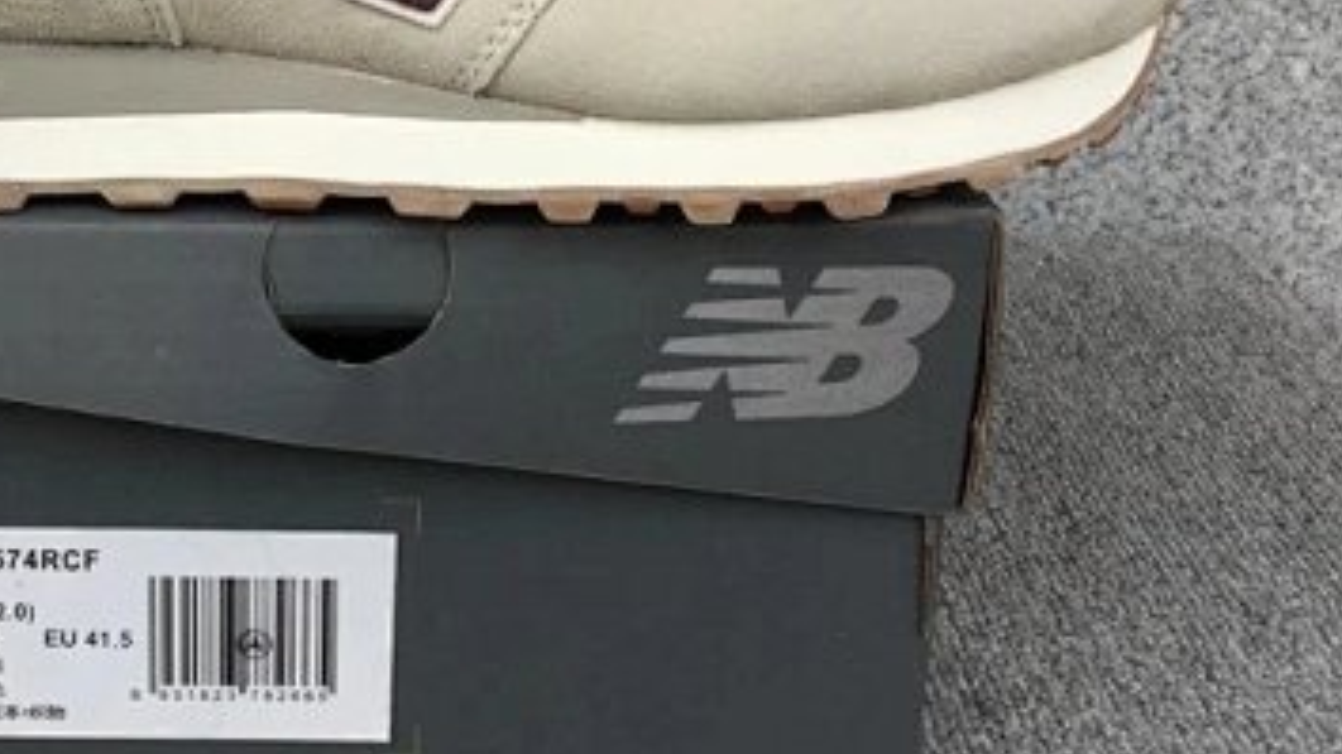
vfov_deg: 19.5
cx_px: 398
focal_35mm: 61
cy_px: 117
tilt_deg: -18.4
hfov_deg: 33.9
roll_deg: -0.2
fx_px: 2170
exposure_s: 1/100
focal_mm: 3.3
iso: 25
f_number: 2.4
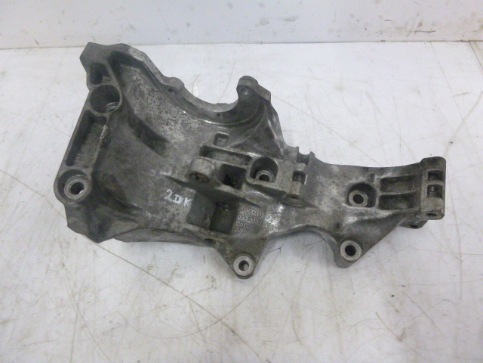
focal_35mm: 25
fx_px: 349
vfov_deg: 54.9
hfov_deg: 69.4
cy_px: 182
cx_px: 242
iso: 640
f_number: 3.9
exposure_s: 1/15
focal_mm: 4.5
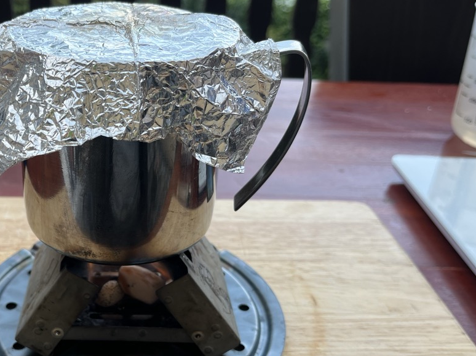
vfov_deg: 33.5
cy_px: 198
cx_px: 115
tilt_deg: -28.9
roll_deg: +0.5
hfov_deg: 42.4
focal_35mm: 43
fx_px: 591
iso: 32
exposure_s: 1/140
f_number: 1.6
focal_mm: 5.1
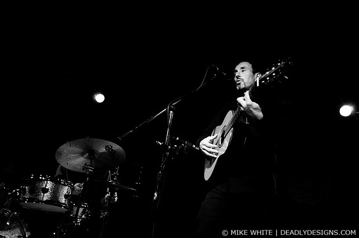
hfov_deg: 62.0
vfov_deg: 43.5
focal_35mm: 30
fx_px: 299
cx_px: 180
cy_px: 119
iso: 800
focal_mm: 20
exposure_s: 1/60
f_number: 2.8
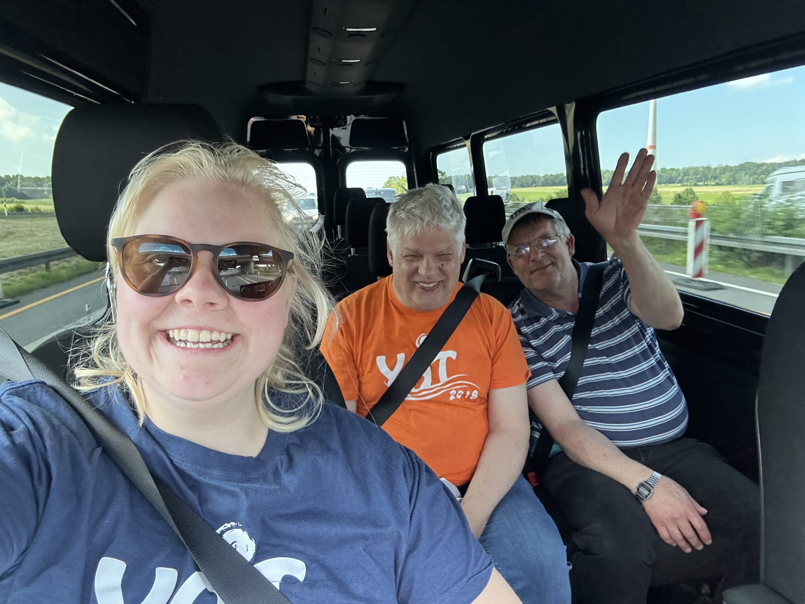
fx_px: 535
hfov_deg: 73.9
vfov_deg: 58.9
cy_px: 302
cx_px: 402
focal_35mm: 23
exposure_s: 1/112
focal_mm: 2.7
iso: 80
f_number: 1.9
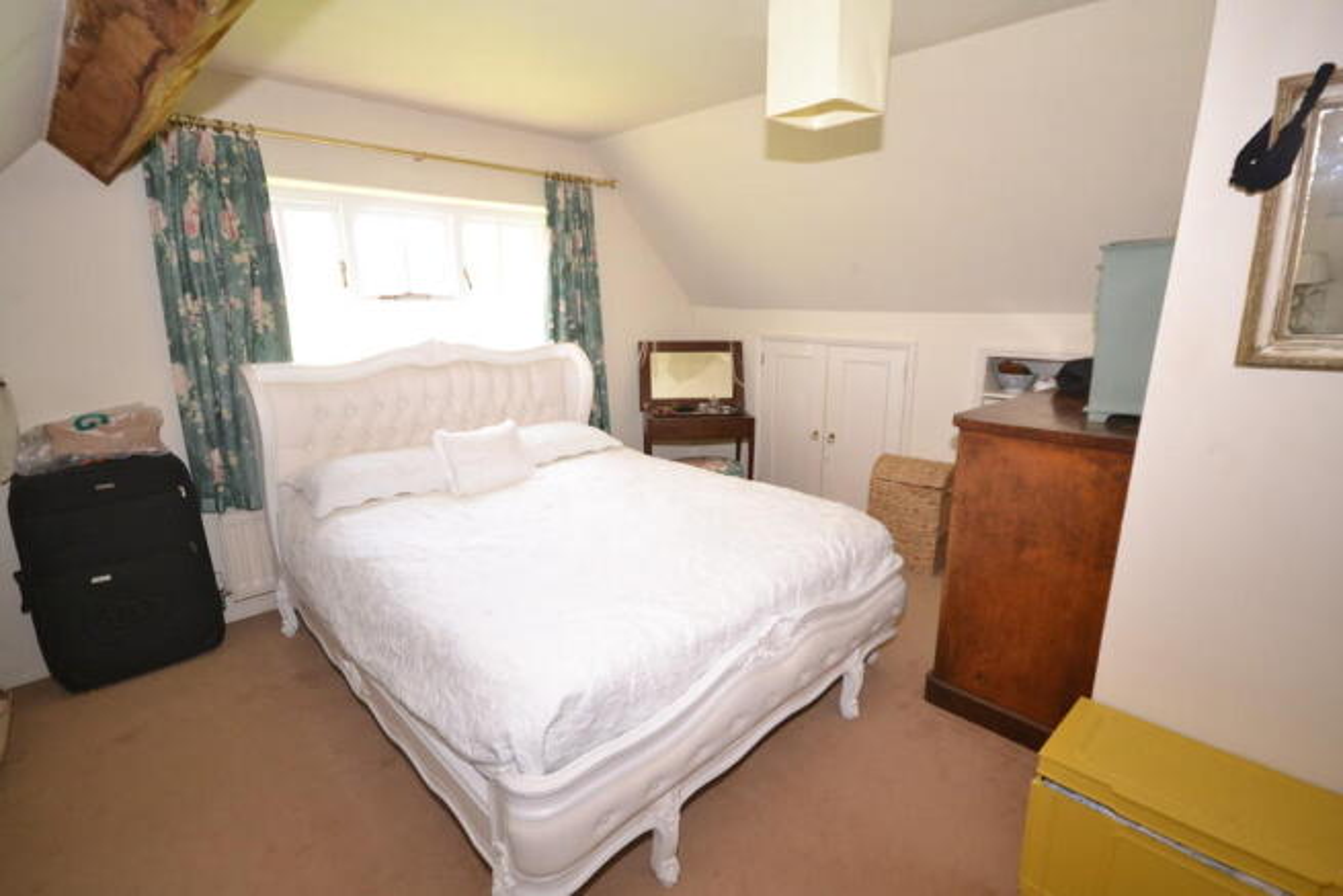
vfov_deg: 69.7
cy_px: 448
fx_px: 644
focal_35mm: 17
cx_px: 672
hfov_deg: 92.4
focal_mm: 11.5
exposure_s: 1/60
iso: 720
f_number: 4.2
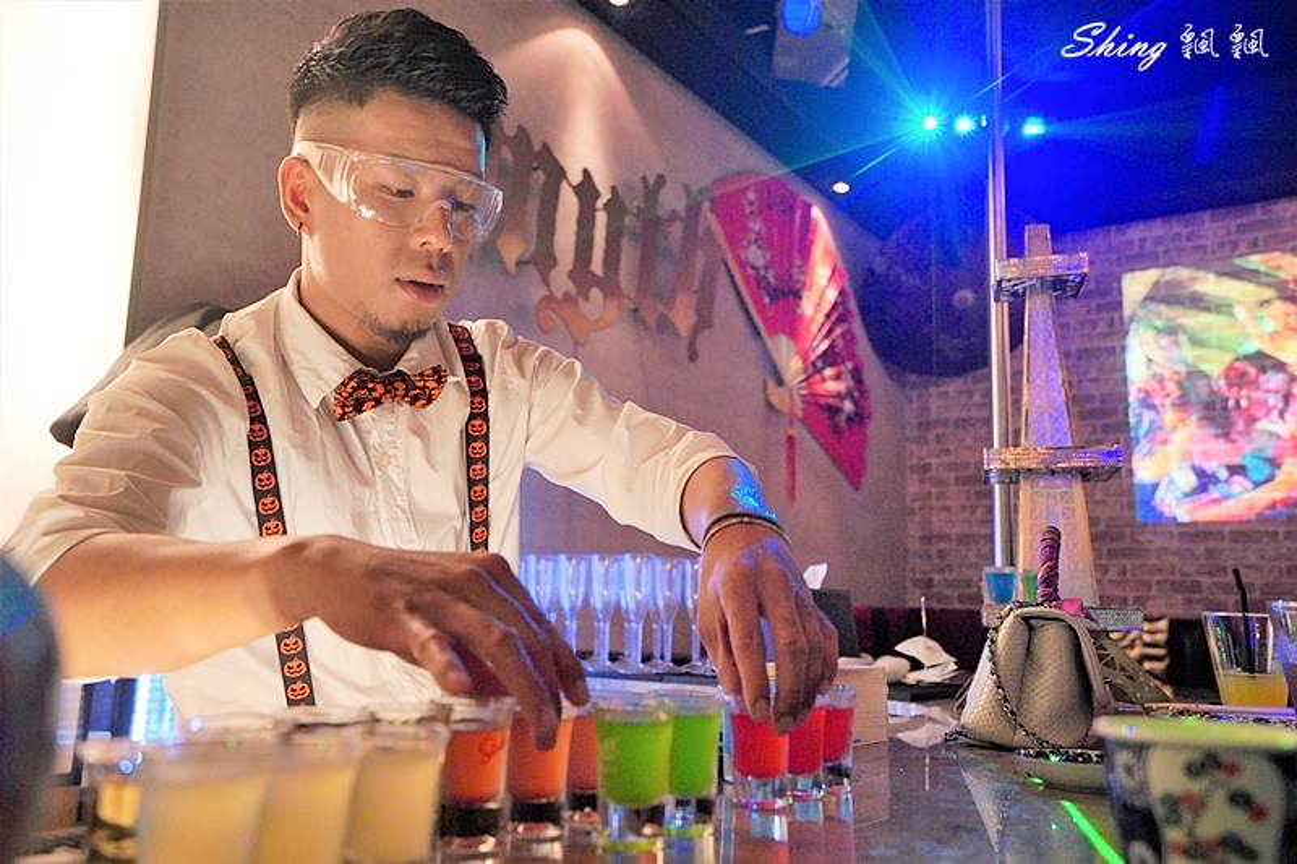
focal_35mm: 30
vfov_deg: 43.6
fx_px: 1081
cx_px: 648
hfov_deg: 61.9
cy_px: 432
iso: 2500
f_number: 4
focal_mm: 30
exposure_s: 1/50
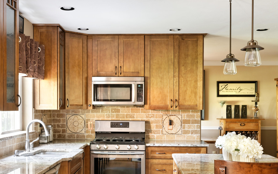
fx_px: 394
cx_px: 143
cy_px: 127
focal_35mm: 52
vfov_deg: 24.6
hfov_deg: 38.9
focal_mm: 35
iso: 400
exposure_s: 1/4
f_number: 6.3
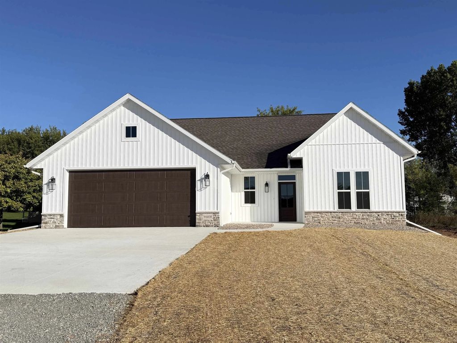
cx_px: 228
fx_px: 317
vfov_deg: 56.8
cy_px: 172
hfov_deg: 71.6
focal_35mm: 24
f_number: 1.78
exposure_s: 1/7353
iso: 80
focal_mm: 6.76
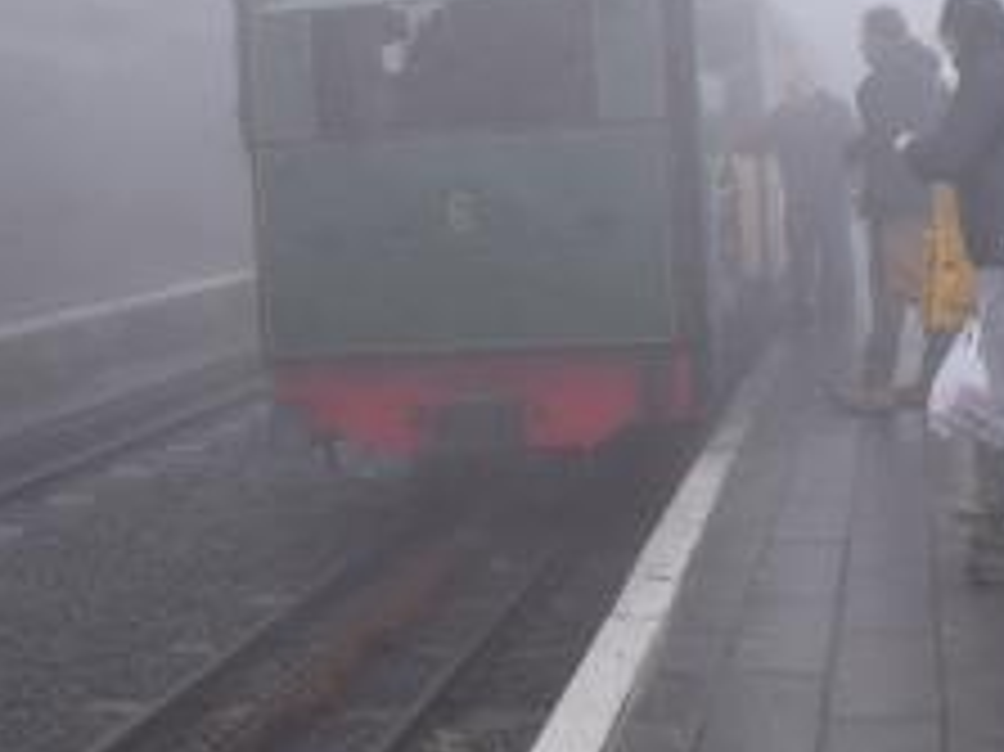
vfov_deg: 20.6
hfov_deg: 27.8
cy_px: 81
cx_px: 473
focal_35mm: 70
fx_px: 2029
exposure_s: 1/200
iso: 100
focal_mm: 18
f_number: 10
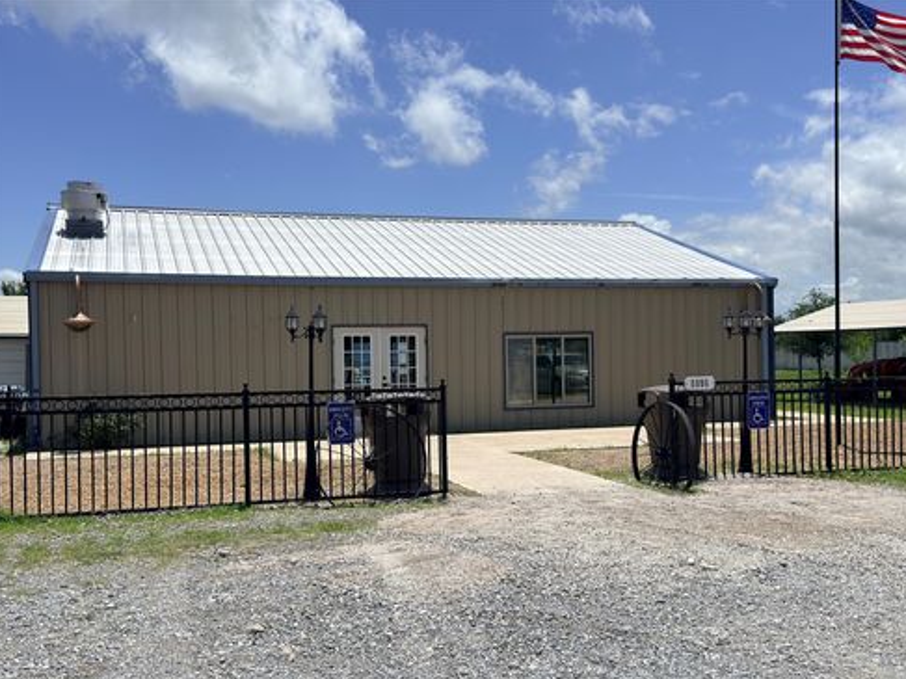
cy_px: 347
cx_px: 452
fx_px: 994
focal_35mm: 38
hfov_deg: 49.0
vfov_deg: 37.7
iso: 80
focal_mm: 6.76
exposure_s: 1/11364
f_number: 1.78
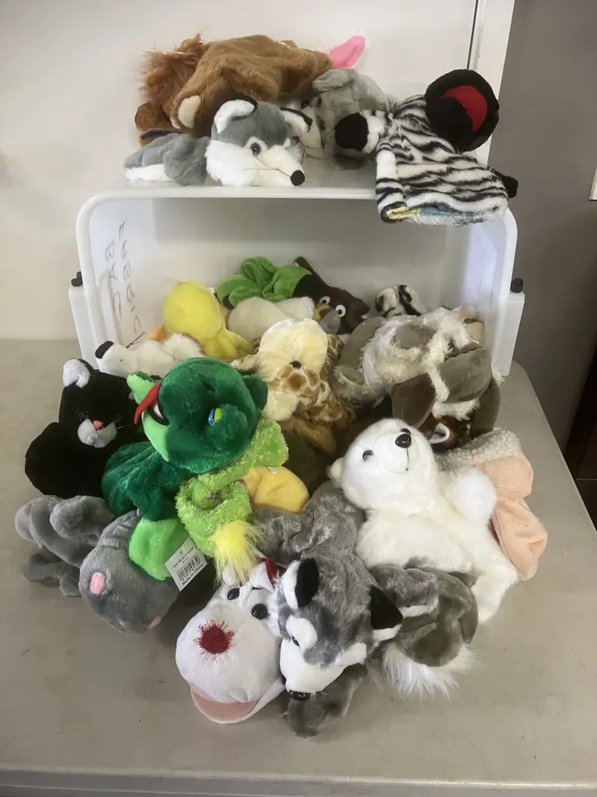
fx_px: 644
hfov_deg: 49.7
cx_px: 298
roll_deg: -0.5
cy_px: 398
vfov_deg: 63.4
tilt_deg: -34.8
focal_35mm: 28
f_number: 1.8
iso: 125
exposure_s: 1/50
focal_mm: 3.99
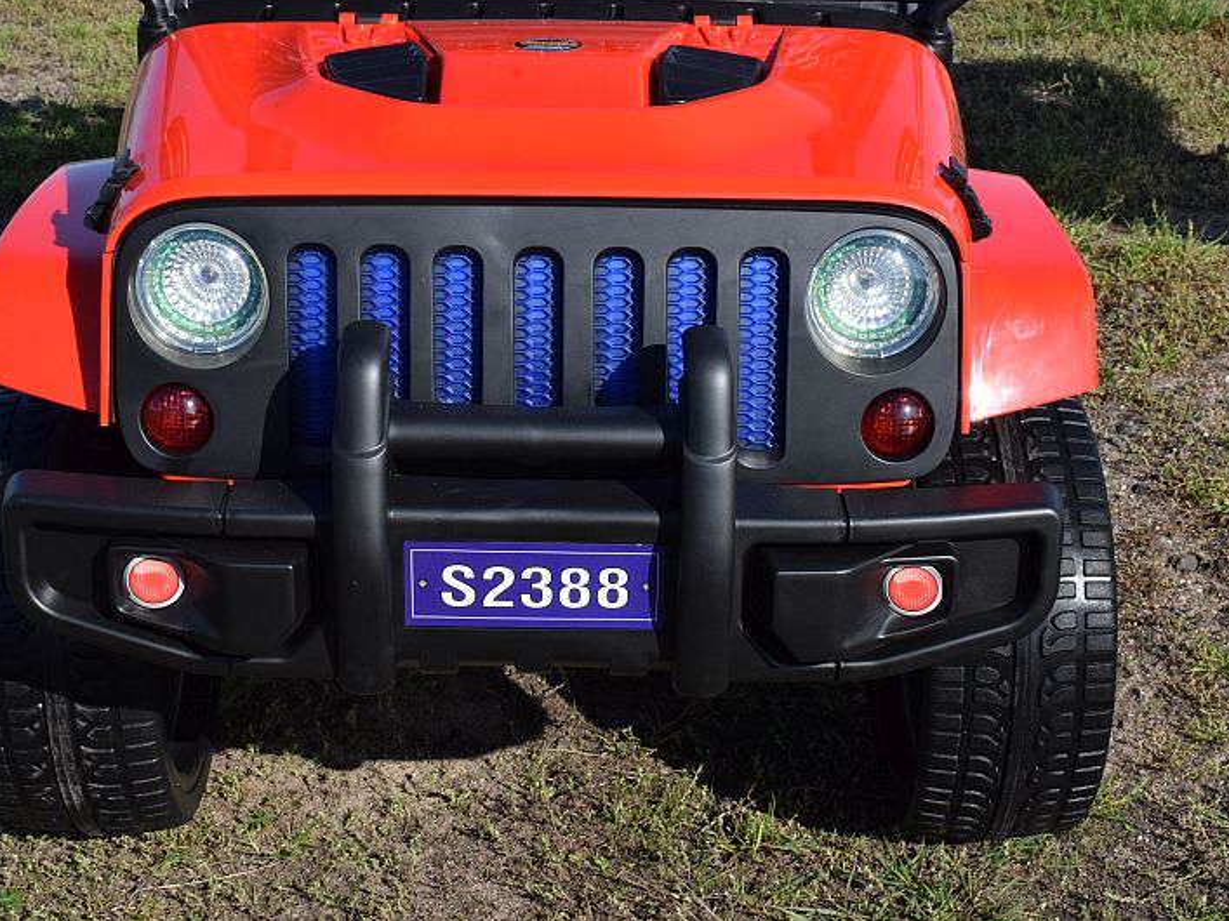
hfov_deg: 31.2
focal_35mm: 62
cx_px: 598
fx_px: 2201
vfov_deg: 23.6
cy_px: 460
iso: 1000
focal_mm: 38
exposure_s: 1/640
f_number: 25
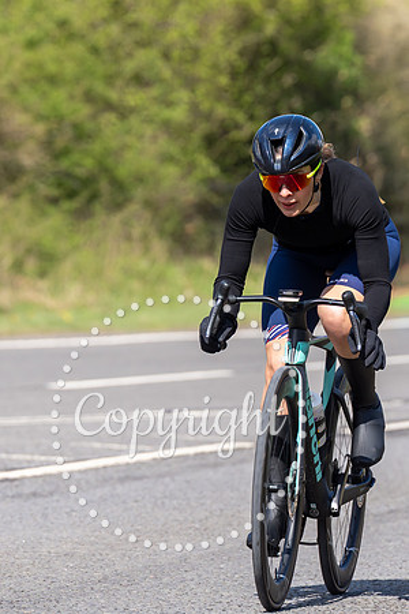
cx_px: 298
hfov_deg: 3.4
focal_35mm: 406
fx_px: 6918
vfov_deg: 5.1
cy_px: 199
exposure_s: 1/1000
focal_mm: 200
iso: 125
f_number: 5
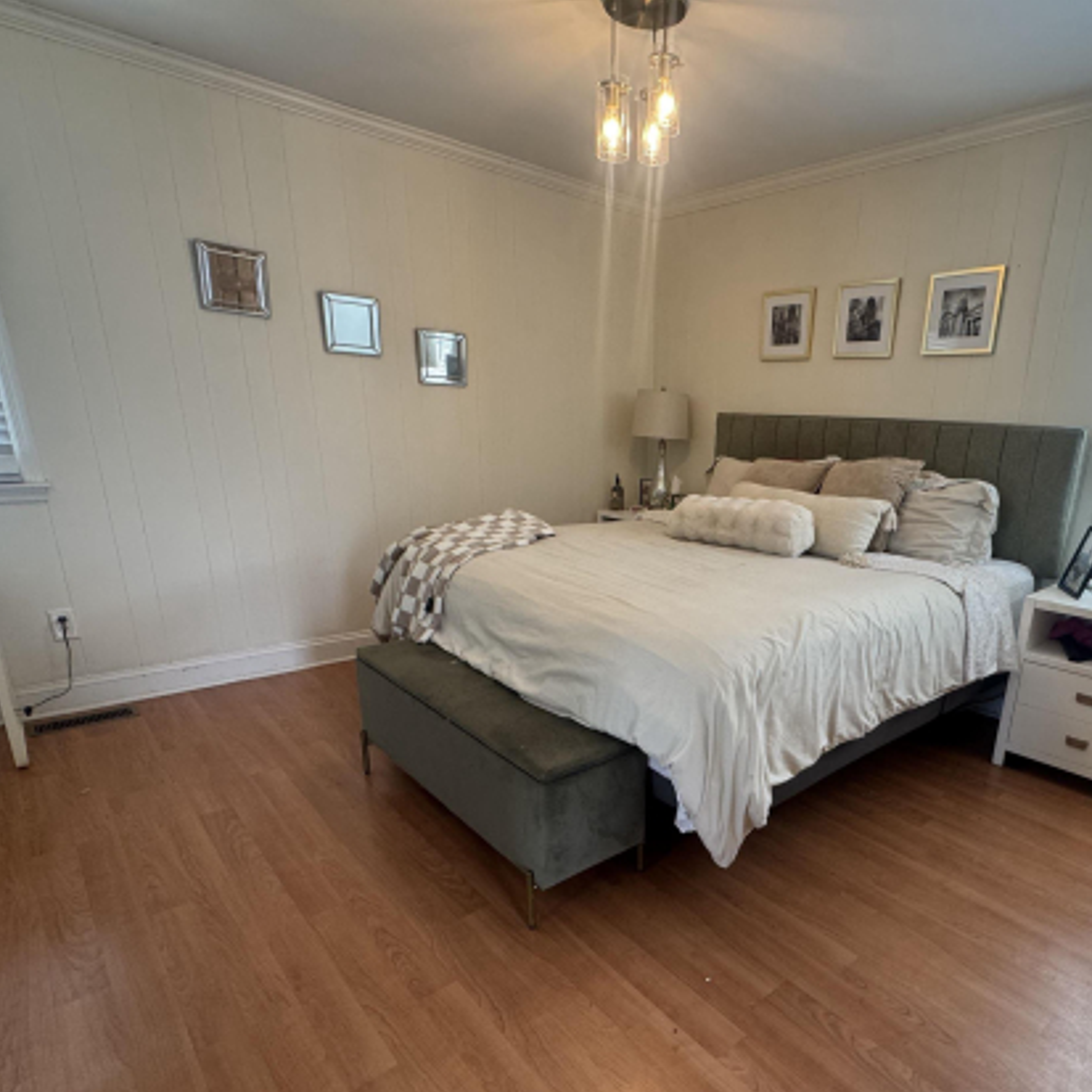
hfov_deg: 73.2
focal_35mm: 20
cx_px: 699
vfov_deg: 74.0
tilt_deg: -19.0
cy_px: 658
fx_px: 714
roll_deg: -2.5
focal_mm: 2.22
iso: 250
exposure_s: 1/120
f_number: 2.2
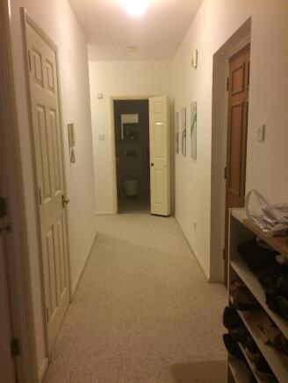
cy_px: 192
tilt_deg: -11.3
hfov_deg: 48.2
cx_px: 144
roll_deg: +2.0
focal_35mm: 29
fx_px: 322
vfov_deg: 61.6
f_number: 2.2
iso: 160
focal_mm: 4.15
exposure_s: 1/33
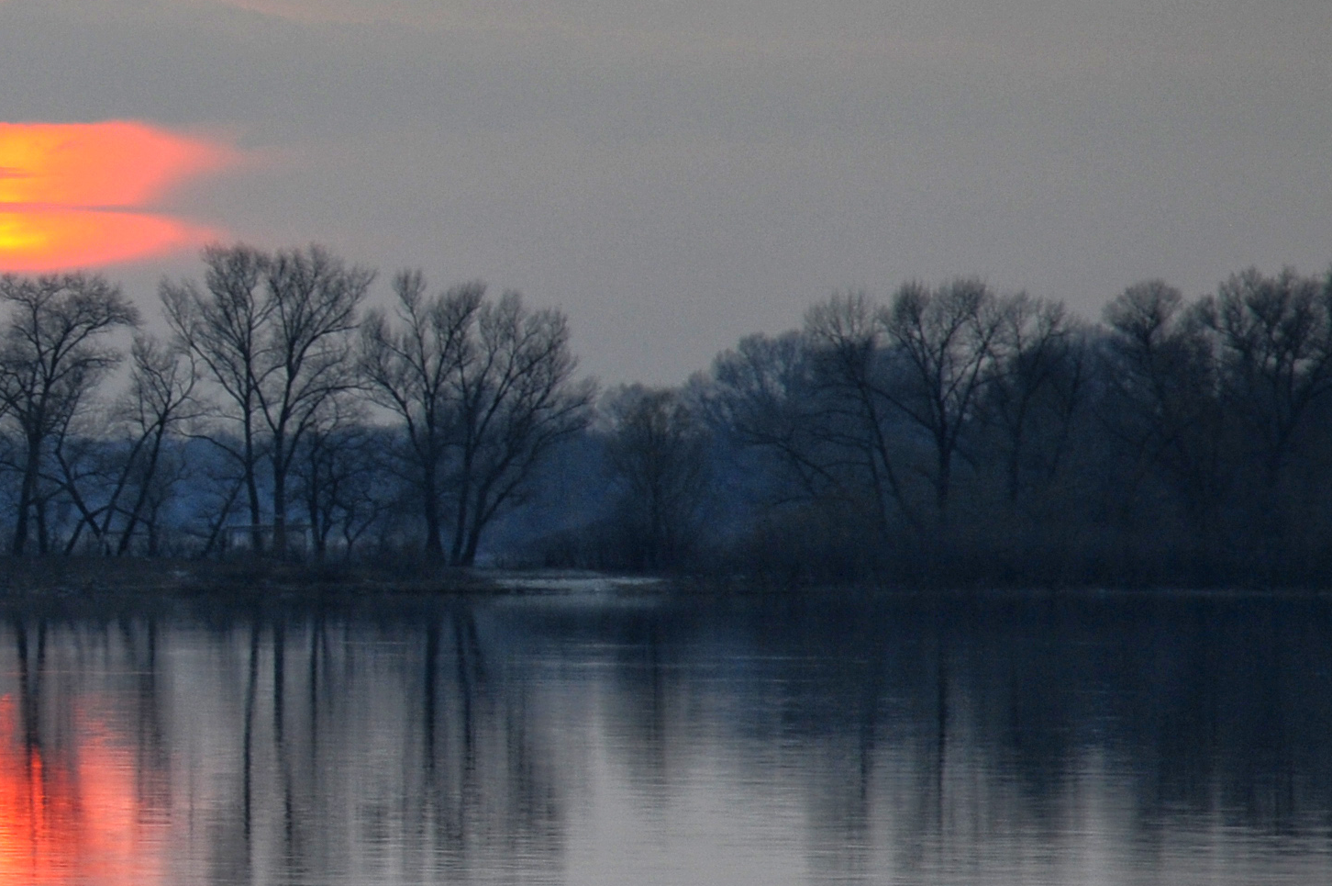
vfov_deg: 4.4
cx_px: -541
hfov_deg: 6.6
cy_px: 368
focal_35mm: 310
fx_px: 11458
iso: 200
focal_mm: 70
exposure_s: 1/50
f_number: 6.3
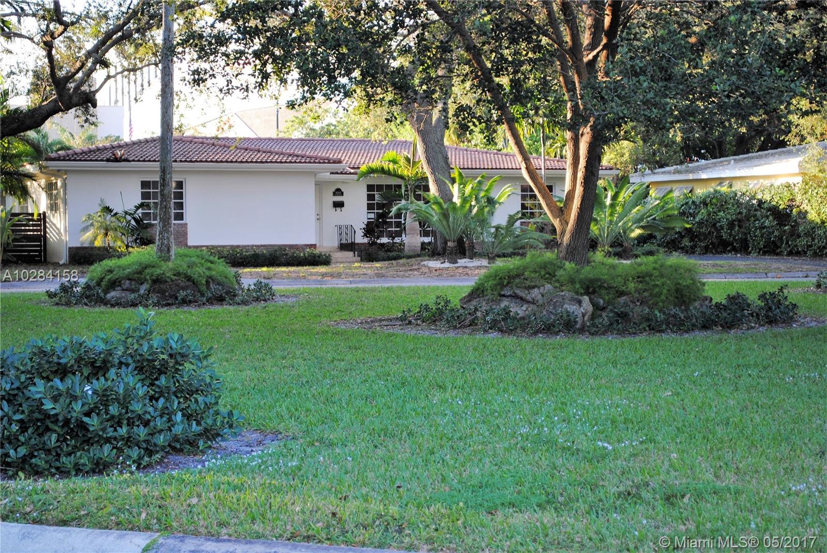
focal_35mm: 68
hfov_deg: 29.8
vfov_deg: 20.2
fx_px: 1552
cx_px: 414
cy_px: 276
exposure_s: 1/60
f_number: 5.3
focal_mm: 45
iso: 200
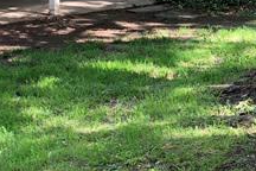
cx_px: 201
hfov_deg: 14.8
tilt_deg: -10.8
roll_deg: -0.3
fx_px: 981
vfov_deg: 9.9
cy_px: 77
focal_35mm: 138
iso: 32
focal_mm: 3.99
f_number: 1.8
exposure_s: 1/120
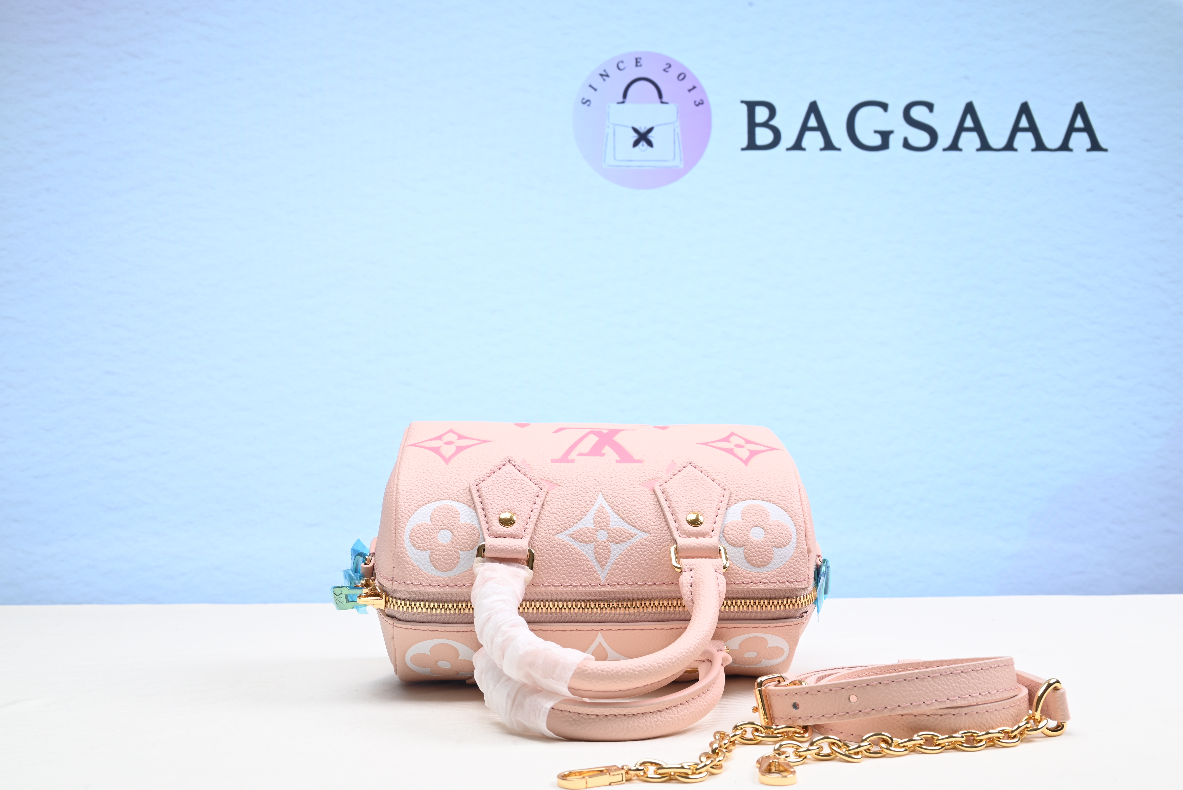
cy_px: 395
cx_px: 592
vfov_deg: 34.2
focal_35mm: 39
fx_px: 1282
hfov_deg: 49.5
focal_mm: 39
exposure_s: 1/2
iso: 100
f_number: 16
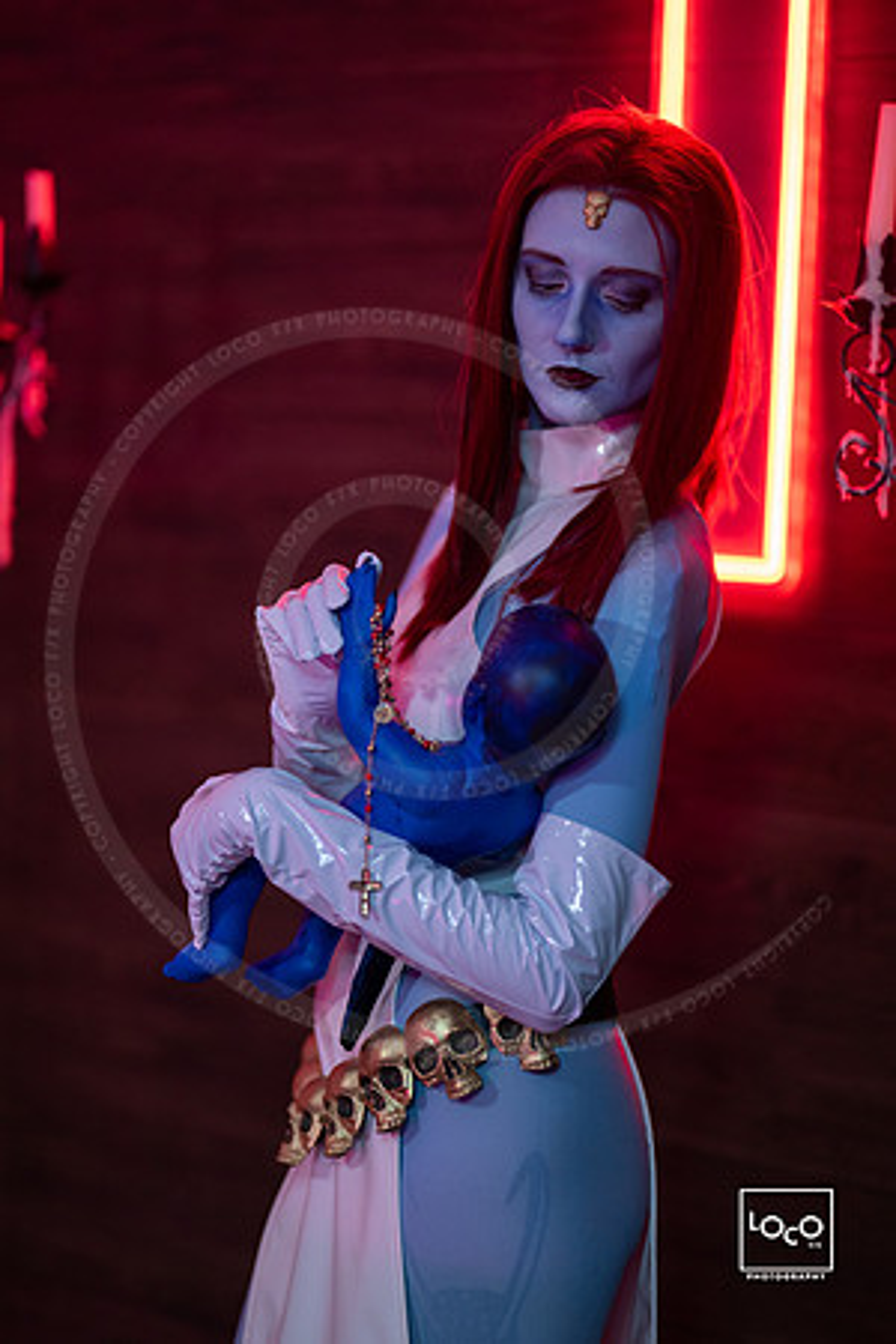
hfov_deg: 16.1
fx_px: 3173
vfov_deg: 23.9
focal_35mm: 85
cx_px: 448
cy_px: 672
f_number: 1.2
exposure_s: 1/250
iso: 1000
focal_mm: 85
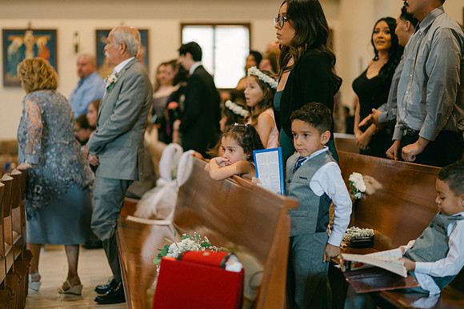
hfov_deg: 23.8
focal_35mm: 85
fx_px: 1101
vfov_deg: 16.0
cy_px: 154
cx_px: 232
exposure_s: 1/125
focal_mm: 85
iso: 320
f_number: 1.8
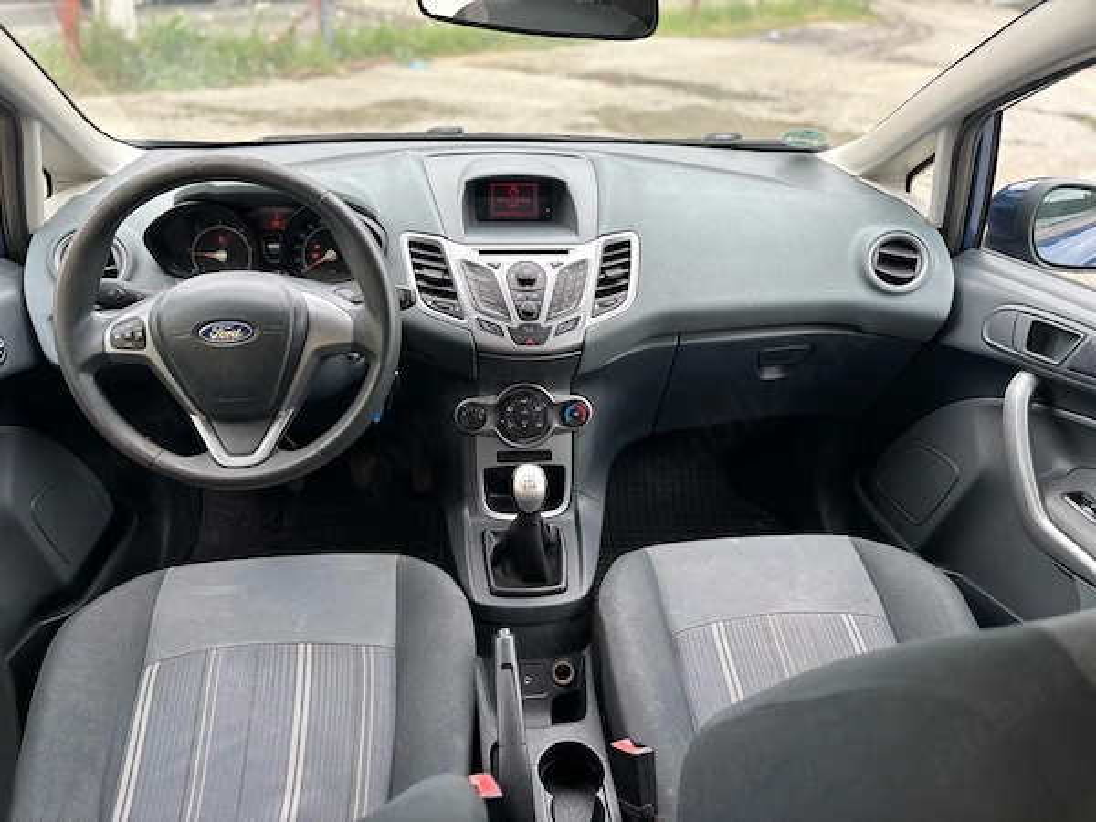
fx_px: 823
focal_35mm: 26
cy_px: 411
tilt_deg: -30.9
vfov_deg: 53.1
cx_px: 548
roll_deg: -3.9
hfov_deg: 67.3
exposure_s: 1/121
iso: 40
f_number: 1.6
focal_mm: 5.96
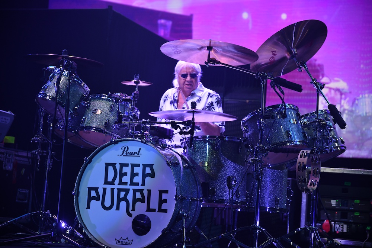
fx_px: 982
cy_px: 124
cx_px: 186
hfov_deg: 21.5
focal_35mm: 95
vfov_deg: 14.4
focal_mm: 95
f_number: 4
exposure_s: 1/1250
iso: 1600
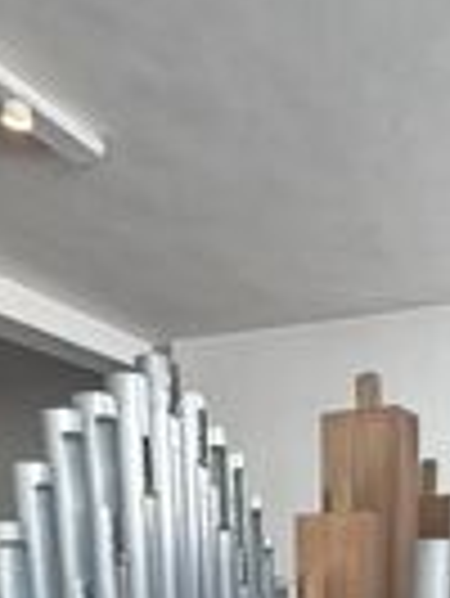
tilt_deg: -11.5
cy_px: 719
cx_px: 302
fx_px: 727
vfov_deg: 35.2
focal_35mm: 42
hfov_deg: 34.1
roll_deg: -0.4
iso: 125
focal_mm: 2.22
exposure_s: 1/100
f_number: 2.2
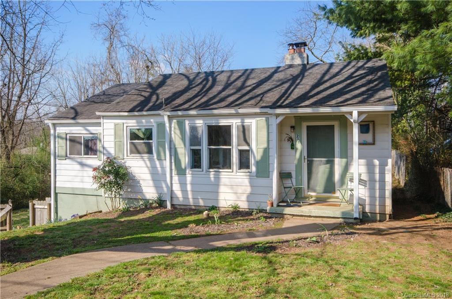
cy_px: 150
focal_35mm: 30
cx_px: 226
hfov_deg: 62.1
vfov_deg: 43.4
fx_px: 376
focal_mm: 20
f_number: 11
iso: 100
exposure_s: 1/160
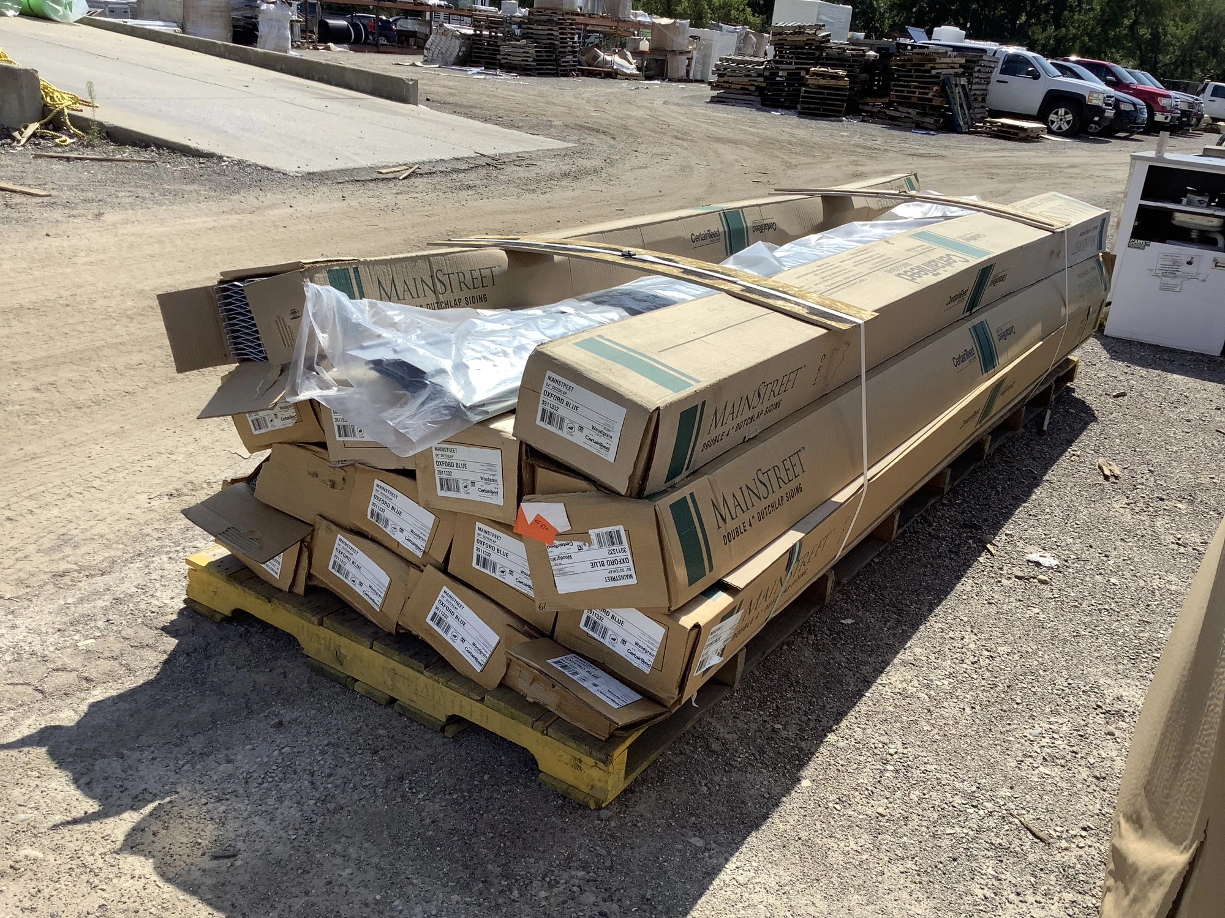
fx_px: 1097
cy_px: 459
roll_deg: -6.0
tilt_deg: -19.8
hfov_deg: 58.4
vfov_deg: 45.4
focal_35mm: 31
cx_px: 612
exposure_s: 1/1773
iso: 25
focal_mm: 3.3
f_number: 2.4
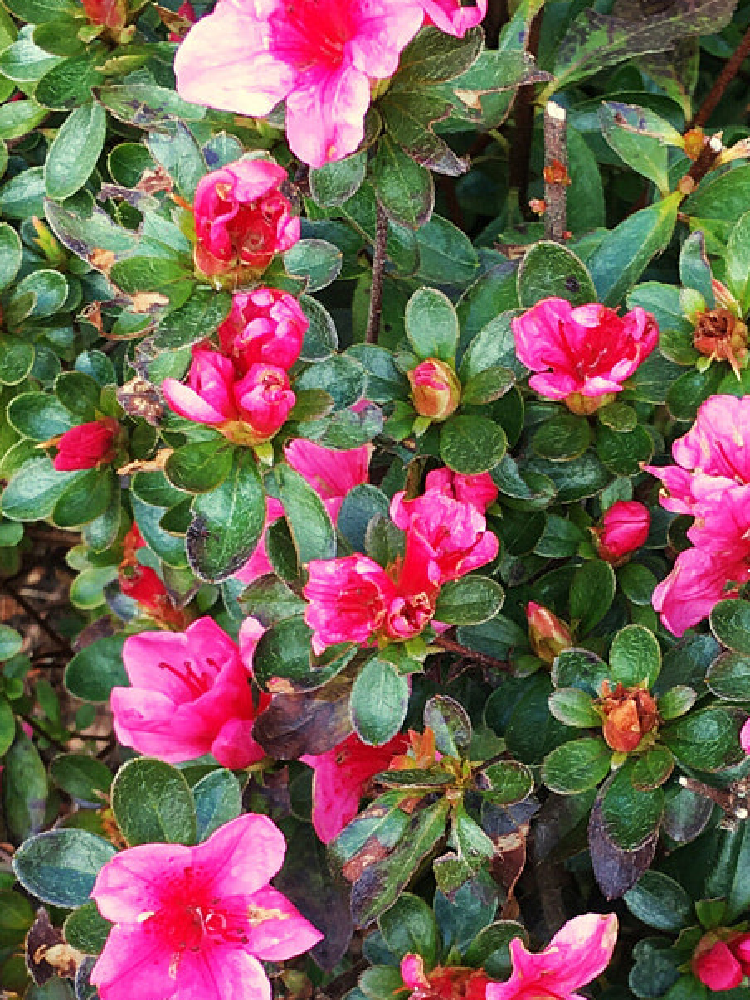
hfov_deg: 19.0
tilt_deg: -54.9
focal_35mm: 77
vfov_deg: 24.4
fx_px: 2225
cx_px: 597
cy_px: 945
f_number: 2.2
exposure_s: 1/100
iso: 32
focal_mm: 4.15
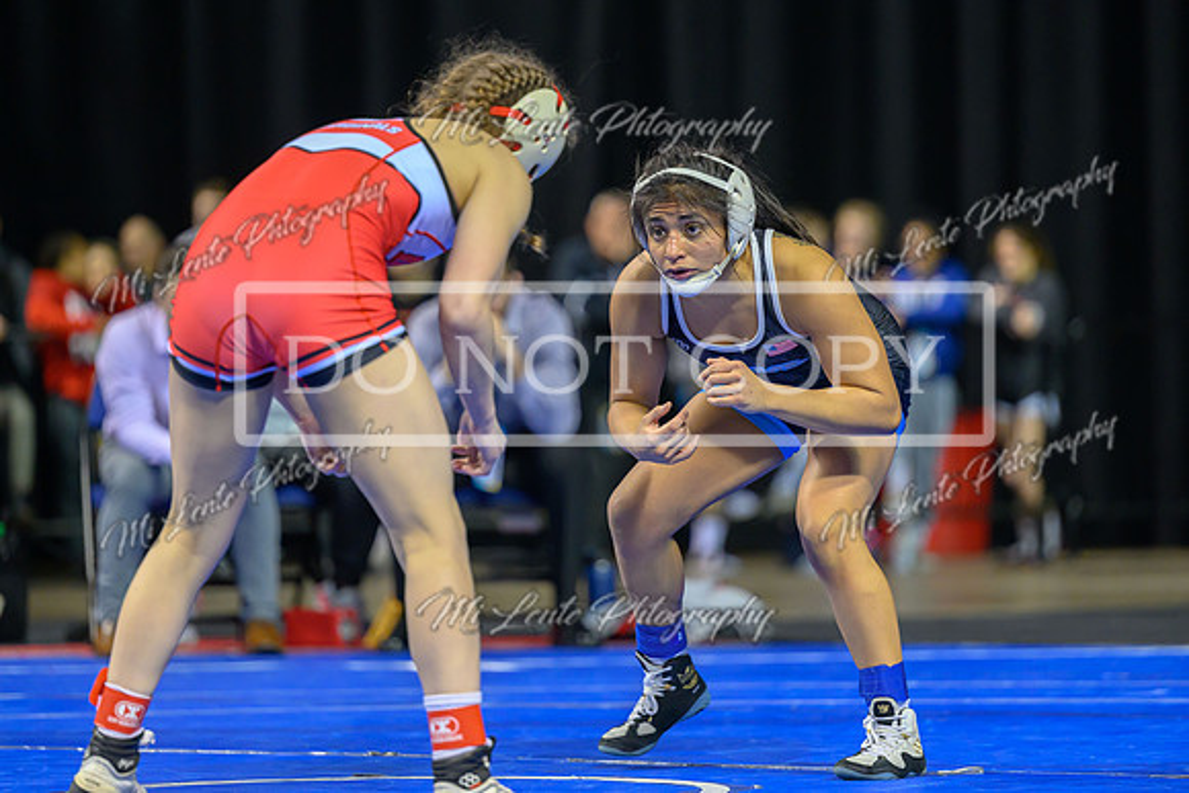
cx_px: 585
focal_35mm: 209
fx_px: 6898
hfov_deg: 9.9
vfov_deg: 6.6
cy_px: 333
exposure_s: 1/800
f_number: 2.8
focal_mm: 175
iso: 2500
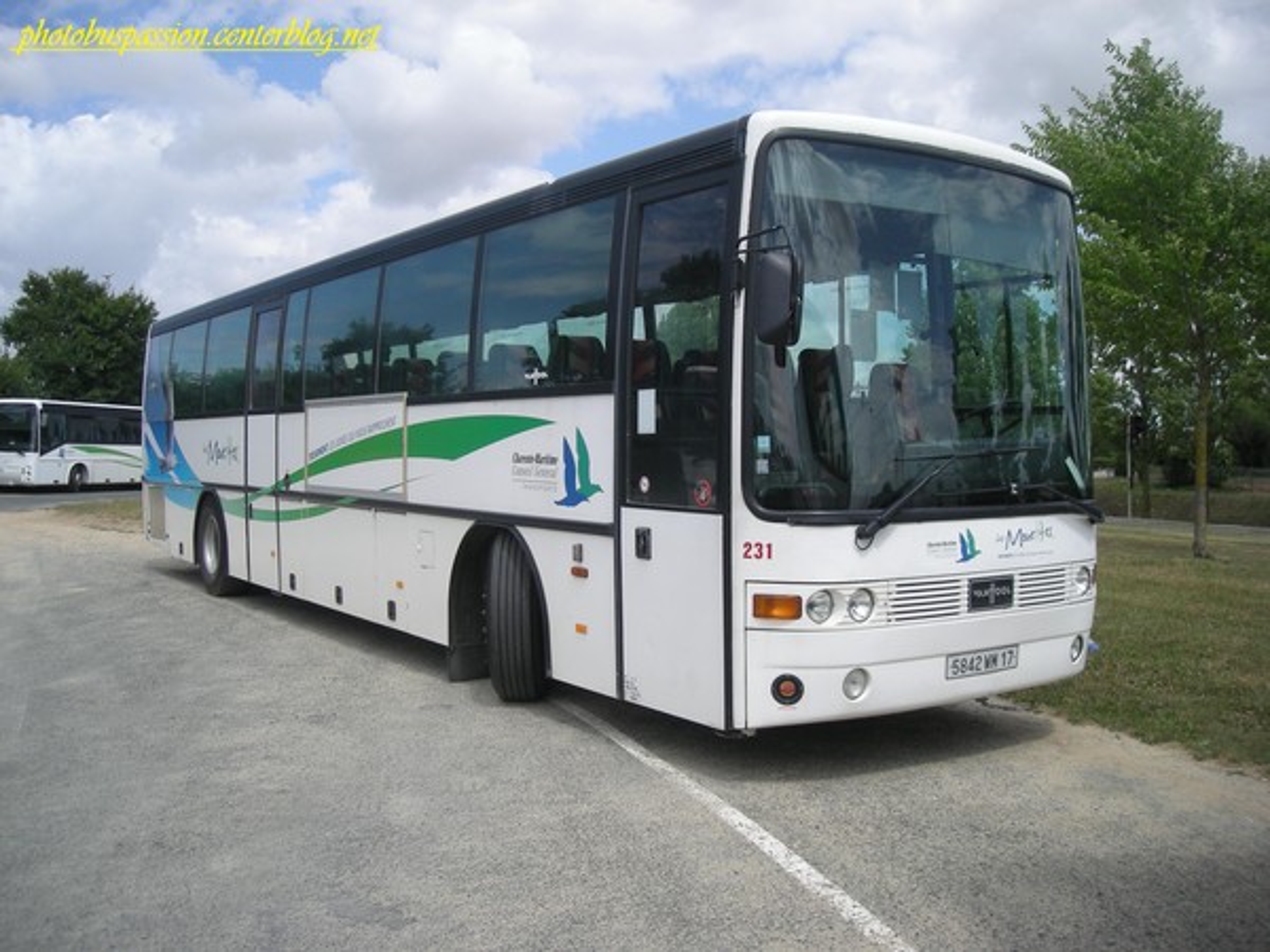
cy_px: 476
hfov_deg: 52.6
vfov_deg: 40.7
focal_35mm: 35
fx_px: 1284
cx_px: 635
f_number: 5.7
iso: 50
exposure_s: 1/238
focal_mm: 5.7
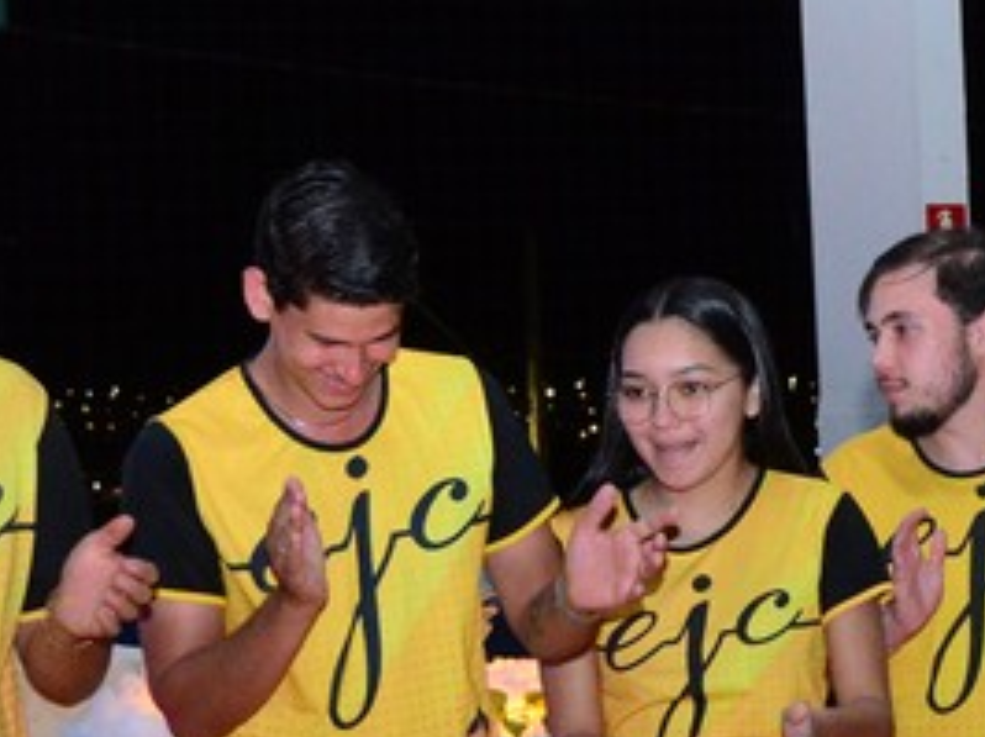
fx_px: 3998
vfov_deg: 10.4
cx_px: 920
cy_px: 731
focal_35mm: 141
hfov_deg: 13.9
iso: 4000
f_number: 5
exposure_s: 1/160
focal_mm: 29
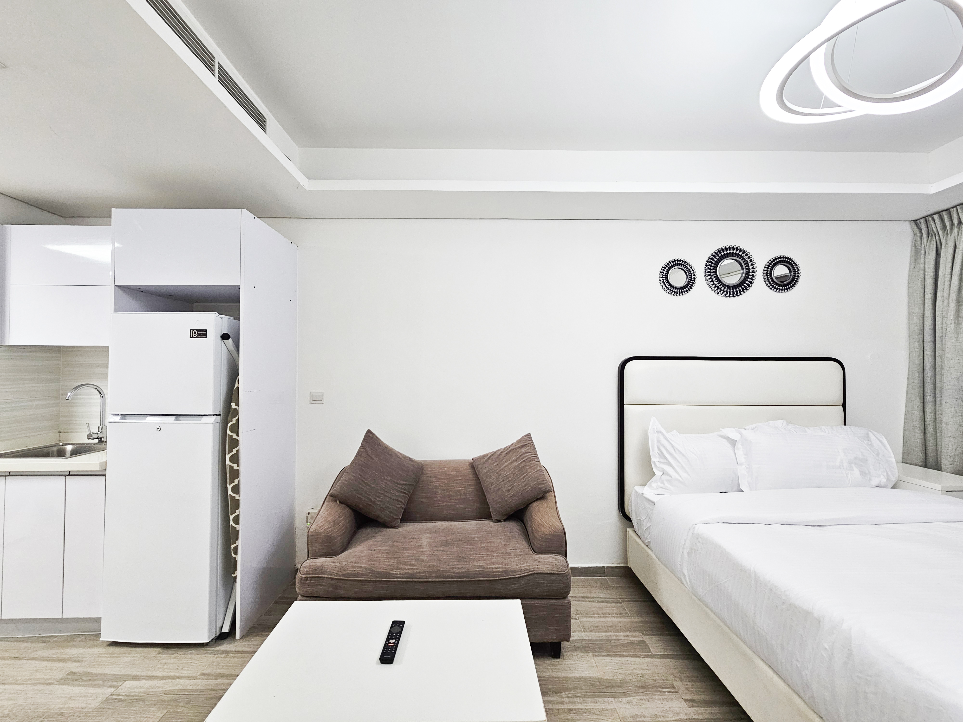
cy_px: 361
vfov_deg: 89.9
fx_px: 362
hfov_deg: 106.2
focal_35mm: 13
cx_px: 482
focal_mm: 2.2
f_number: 2.2
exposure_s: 1/77.4
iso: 160
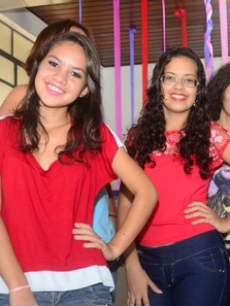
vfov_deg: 23.5
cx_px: 194
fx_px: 735
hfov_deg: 17.6
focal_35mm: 83
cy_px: 154
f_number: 5.6
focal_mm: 38
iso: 800
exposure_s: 1/80
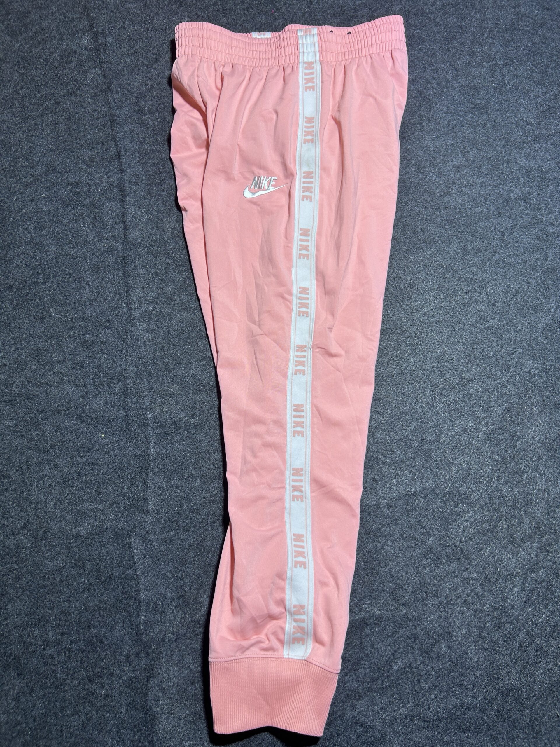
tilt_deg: -51.4
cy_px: 374
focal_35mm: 26
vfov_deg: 67.3
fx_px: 561
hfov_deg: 53.1
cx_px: 280
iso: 50
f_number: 1.5
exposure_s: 1/100
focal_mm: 5.7
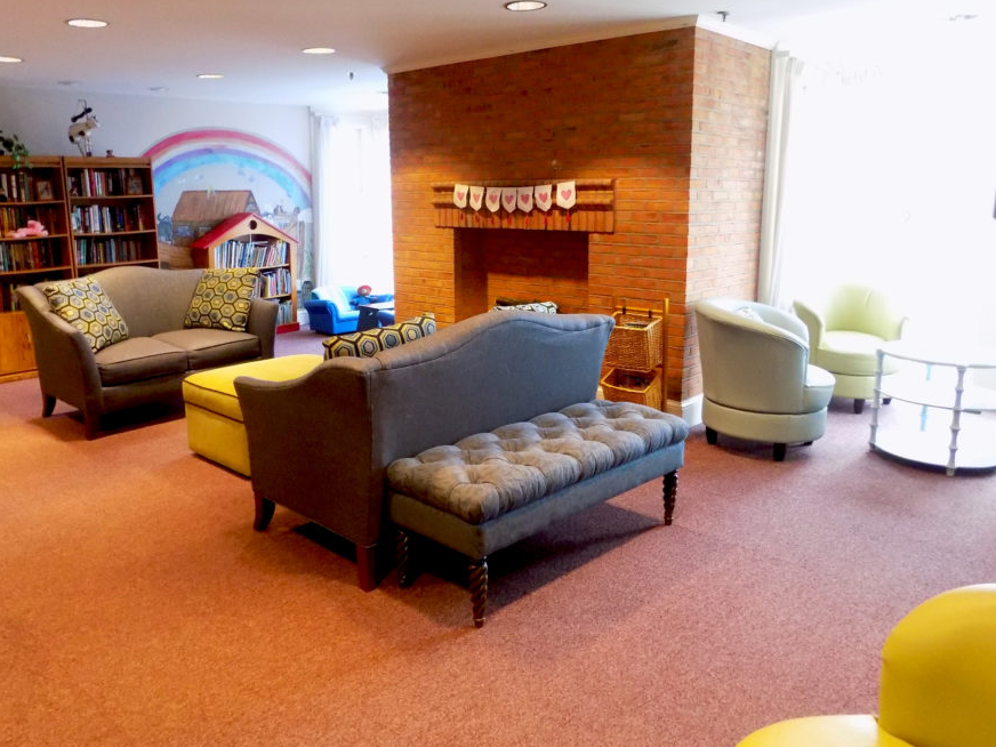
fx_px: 777
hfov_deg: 65.2
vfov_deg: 51.3
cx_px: 461
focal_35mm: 27
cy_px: 332
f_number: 3.1
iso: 400
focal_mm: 4
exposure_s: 1/10
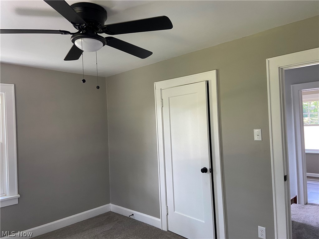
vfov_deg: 53.1
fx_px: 240
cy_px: 120
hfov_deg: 67.3
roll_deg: +2.5
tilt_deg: +2.6
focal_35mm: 26
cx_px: 160
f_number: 1.8
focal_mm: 4.25
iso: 125
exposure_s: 1/72
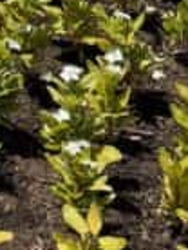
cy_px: -520
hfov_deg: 7.7
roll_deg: +1.9
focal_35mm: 178
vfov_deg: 8.9
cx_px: -300
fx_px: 1285
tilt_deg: -2.9
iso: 80
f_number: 1.78
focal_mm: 6.76
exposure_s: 1/5348
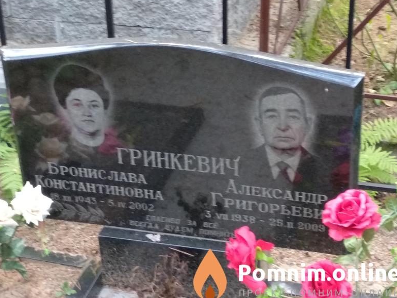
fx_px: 310
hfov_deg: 65.3
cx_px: 196
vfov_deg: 51.4
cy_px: 148
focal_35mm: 27
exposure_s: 1/20
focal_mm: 3.81
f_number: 2.2
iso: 800
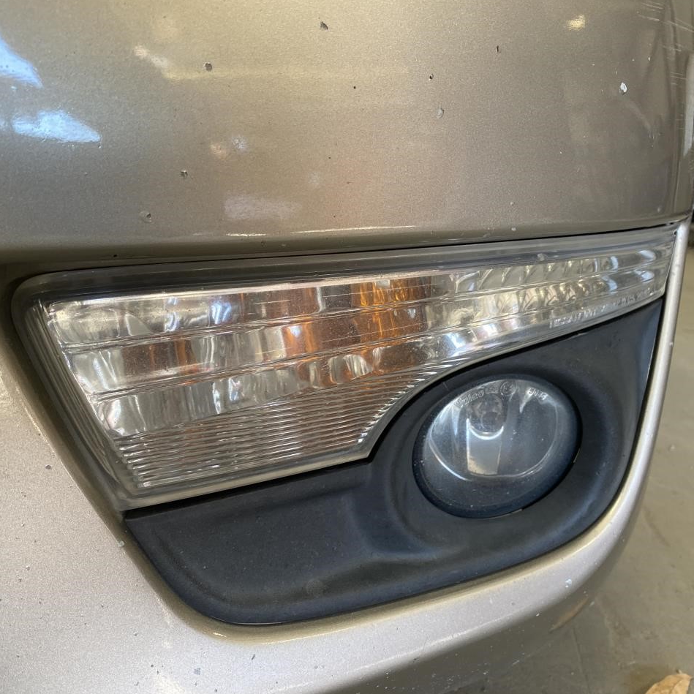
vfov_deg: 52.5
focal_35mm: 31
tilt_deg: -15.6
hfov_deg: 52.5
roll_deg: -5.9
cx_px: 314
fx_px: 703
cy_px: 347
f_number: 1.8
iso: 125
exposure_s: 1/121
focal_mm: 4.25
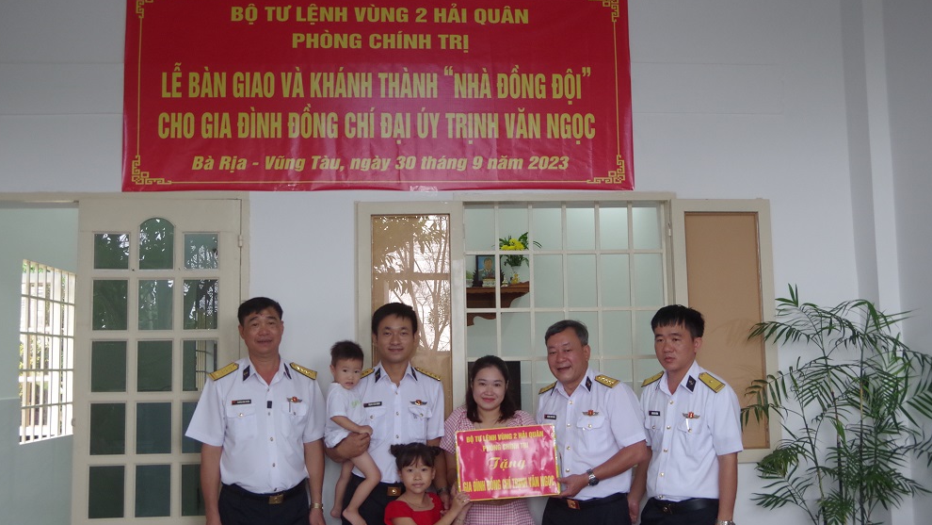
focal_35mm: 38
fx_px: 939
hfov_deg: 52.8
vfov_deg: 31.2
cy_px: 285
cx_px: 464
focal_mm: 24
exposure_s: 1/100
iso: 1600
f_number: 6.3
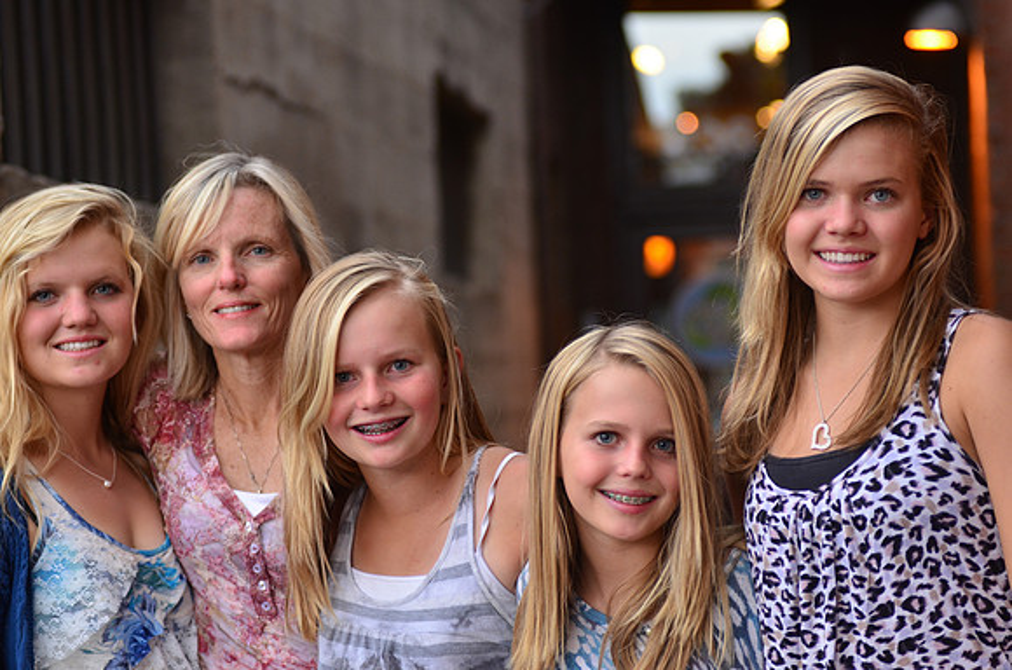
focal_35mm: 120
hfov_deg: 17.1
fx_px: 3366
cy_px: 335
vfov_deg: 11.4
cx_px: 506
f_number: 3.5
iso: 400
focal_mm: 80
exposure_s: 1/160
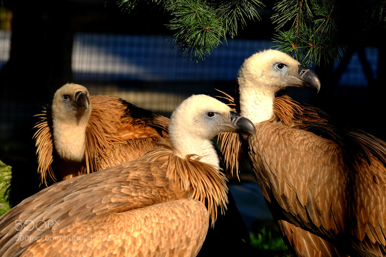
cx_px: 193
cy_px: 128
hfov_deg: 9.8
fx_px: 2252
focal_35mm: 210
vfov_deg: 6.5
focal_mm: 140
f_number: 5.6
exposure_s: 1/800
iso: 640
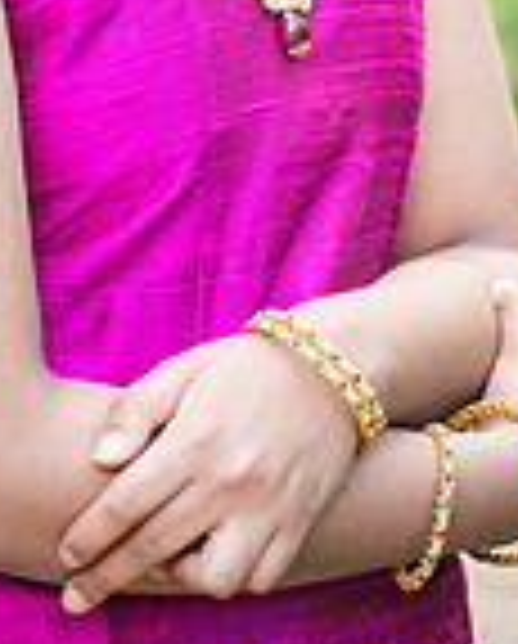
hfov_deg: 9.7
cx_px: 25
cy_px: -153
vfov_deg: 11.8
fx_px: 3037
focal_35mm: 159
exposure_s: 1/320
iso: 500
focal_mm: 54
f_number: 3.2
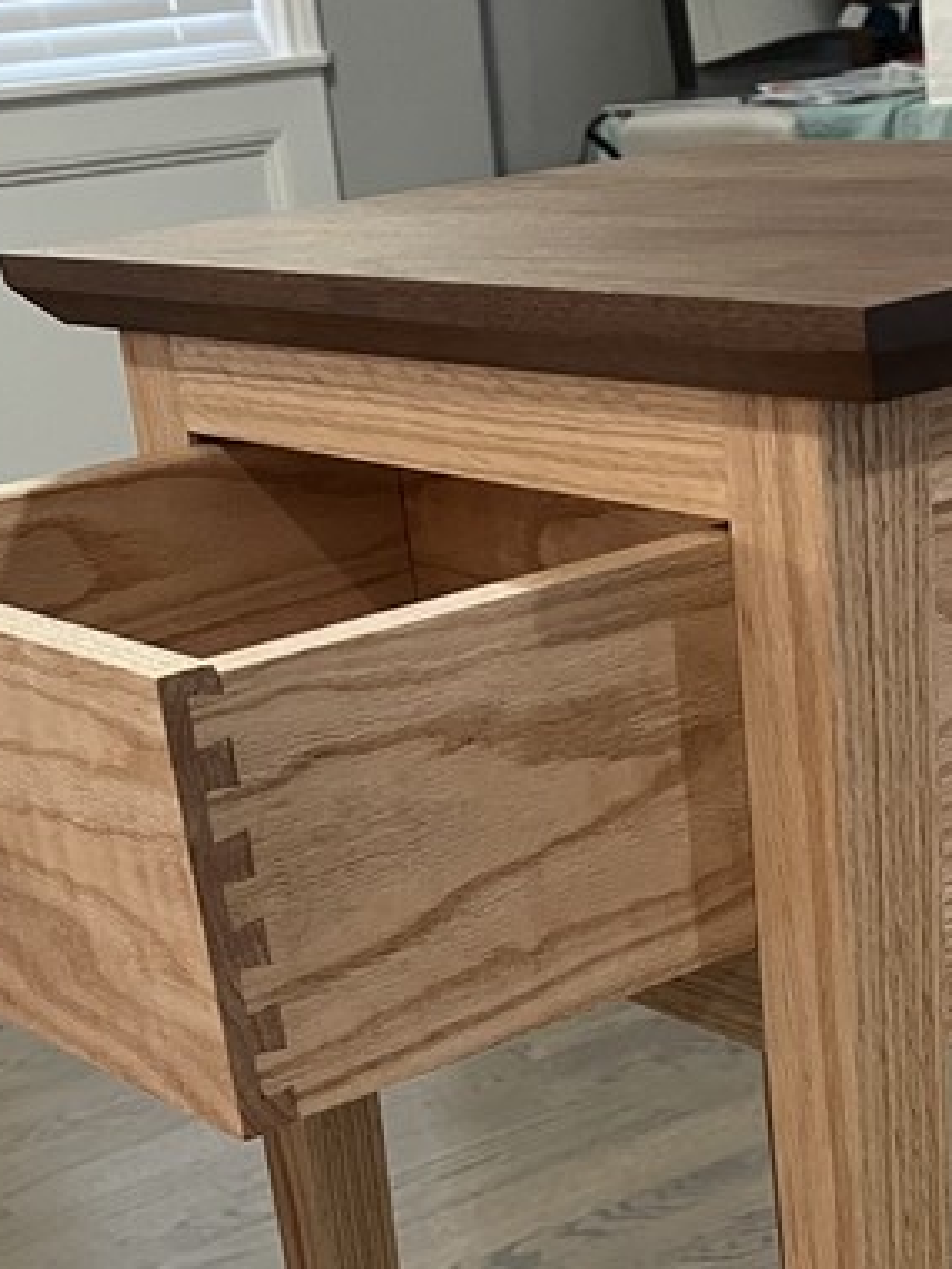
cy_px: 1269
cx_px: 698
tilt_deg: -26.9
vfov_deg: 26.3
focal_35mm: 70
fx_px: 2567
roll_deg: +6.2
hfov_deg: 20.9
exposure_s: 1/60
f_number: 1.5
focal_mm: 5.7
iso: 320
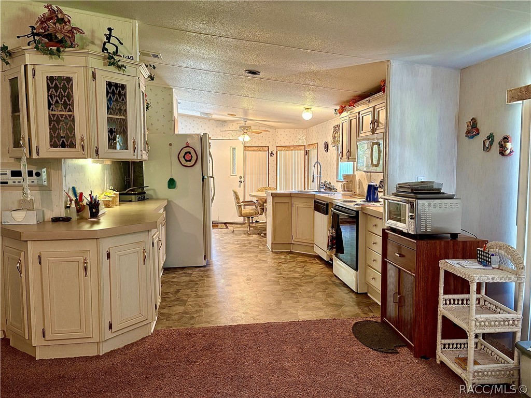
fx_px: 399
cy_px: 199
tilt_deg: -4.1
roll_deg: +0.7
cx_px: 266
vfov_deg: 53.1
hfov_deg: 67.3
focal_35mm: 26
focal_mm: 5.96
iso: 250
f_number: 1.6
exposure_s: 1/60
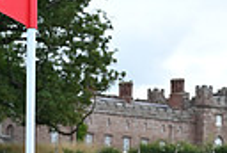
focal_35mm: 267
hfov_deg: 7.3
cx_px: 507
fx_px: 1688
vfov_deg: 5.2
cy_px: 157
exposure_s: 1/1250
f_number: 5.6
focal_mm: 59
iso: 720
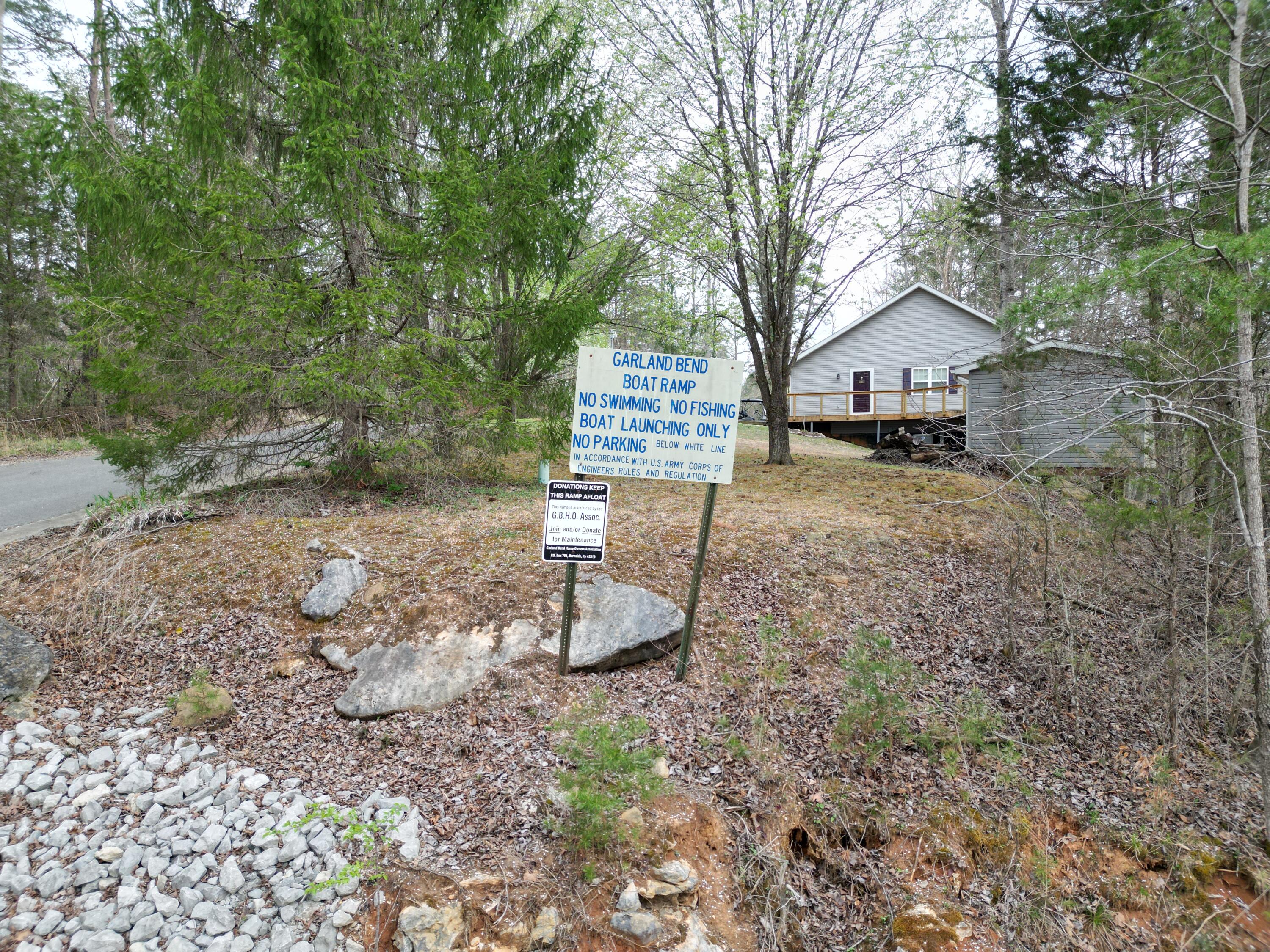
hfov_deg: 71.6
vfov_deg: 56.8
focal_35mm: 24
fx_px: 881
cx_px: 635
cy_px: 476
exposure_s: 1/250
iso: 200
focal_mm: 6.72
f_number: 1.7
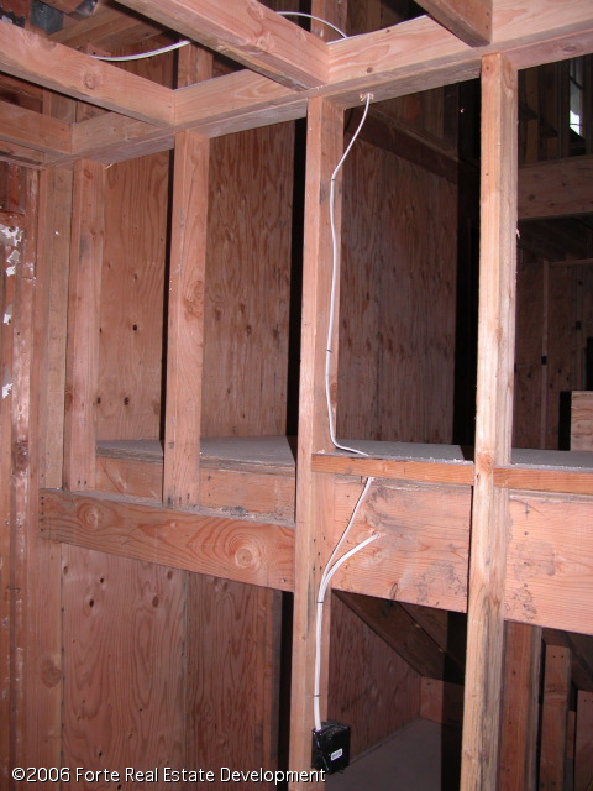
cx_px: 296
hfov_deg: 40.7
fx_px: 799
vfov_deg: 52.6
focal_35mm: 35
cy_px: 396
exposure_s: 1/60
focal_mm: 8.9
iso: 100
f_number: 2.8
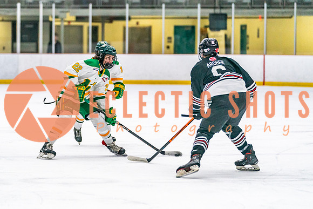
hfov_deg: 9.9
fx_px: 1813
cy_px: 86
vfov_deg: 6.6
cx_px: 118
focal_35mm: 208
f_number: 2.8
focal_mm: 147
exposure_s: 1/1250
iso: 3200
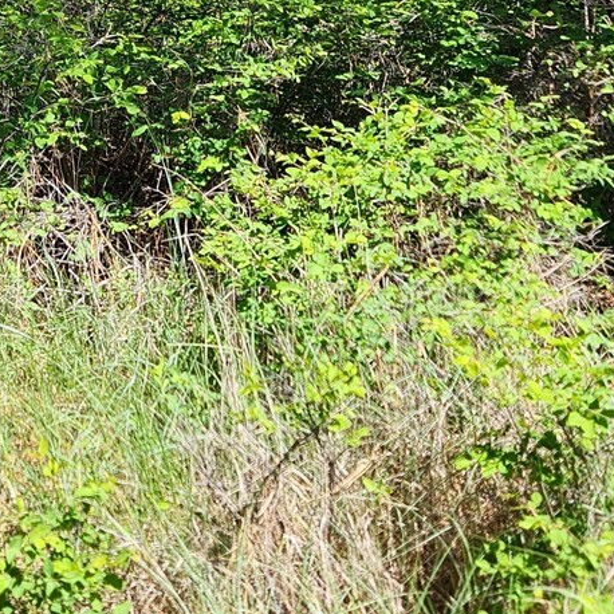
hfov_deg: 23.3
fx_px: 1425
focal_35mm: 71
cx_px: -3
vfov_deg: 22.2
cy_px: -150
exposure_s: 1/563
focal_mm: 5.4
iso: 20
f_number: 1.8
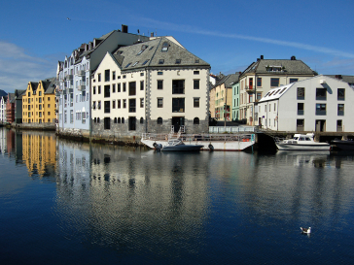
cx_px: 174
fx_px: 378
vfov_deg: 38.7
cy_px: 133
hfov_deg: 50.1
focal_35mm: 37
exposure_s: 1/2500
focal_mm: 22
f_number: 5.6
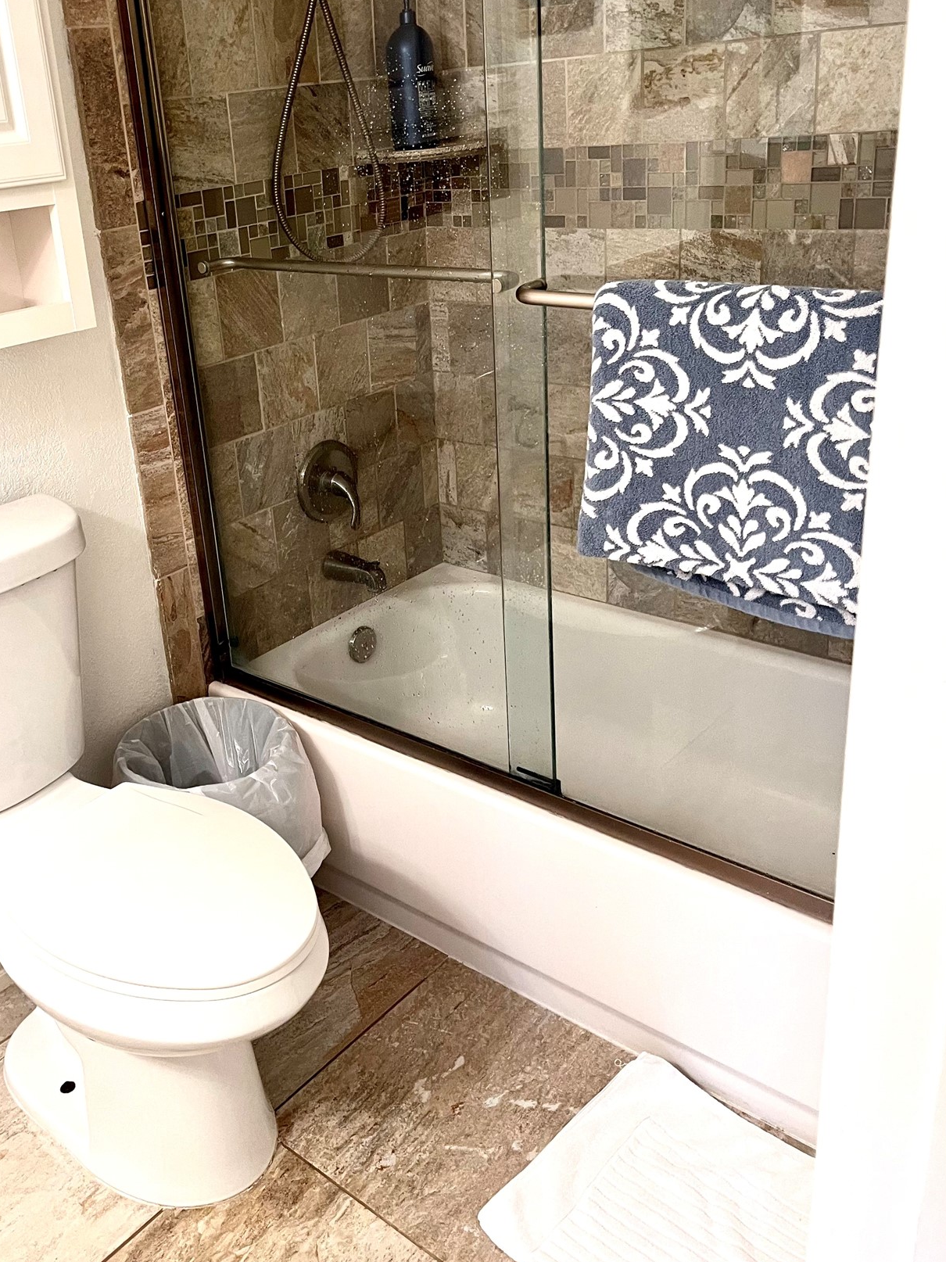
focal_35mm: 33
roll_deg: +5.1
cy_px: 548
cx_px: 354
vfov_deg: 55.2
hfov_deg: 42.6
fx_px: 1203
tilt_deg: -22.5
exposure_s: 1/60
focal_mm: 5.1
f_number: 1.6
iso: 160
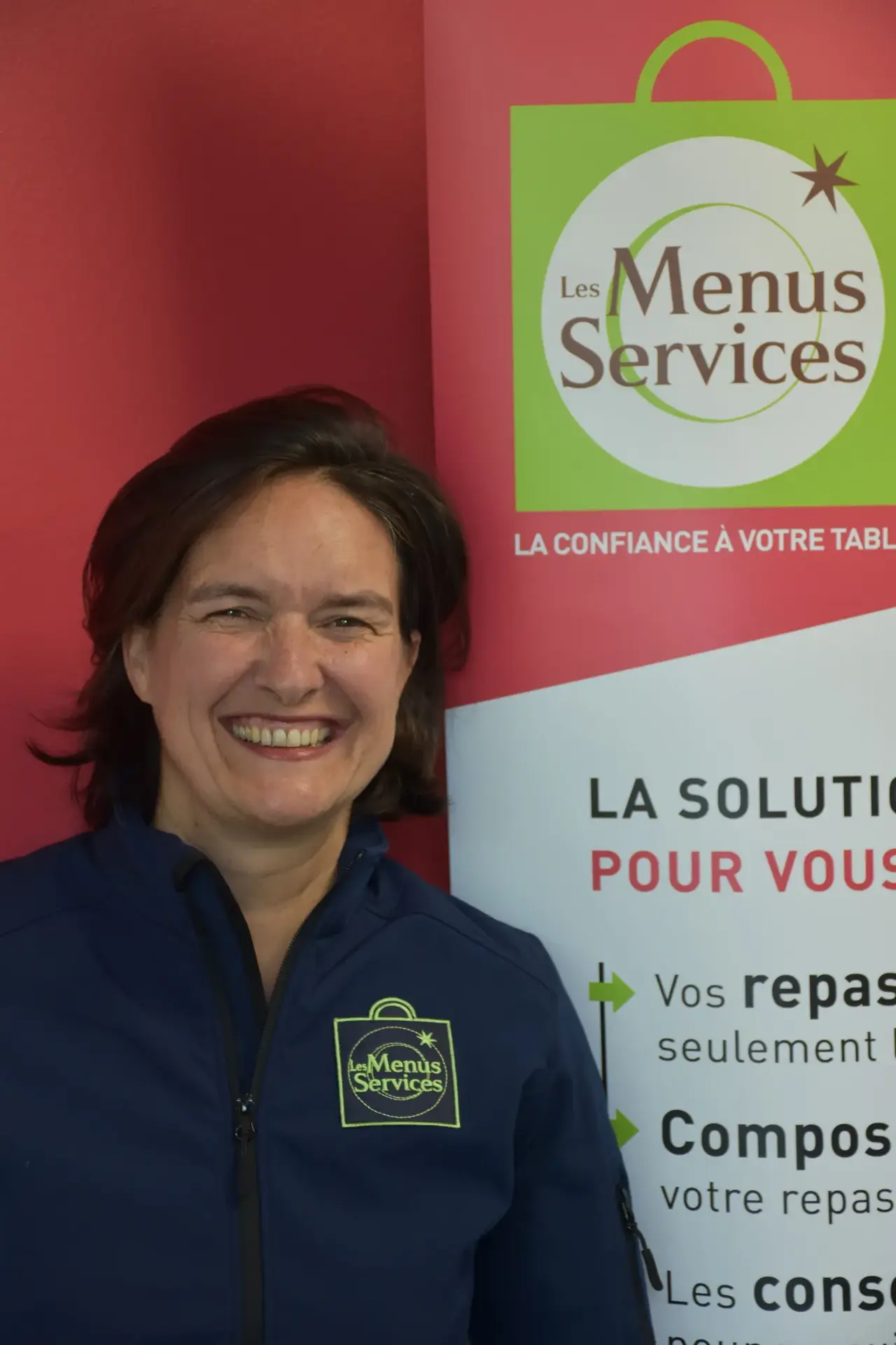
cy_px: 672
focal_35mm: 93
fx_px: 3472
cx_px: 448
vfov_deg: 21.9
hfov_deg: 14.7
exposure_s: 1/100
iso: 800
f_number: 5
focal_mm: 62
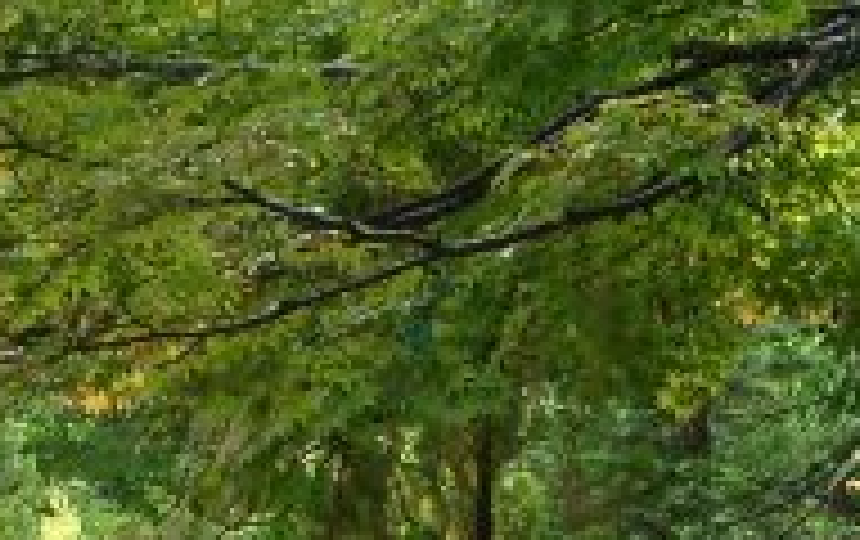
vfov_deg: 9.9
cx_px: 671
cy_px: 1044
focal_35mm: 124
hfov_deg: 16.7
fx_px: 2911
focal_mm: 5.8
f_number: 2.6
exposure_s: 1/40
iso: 200
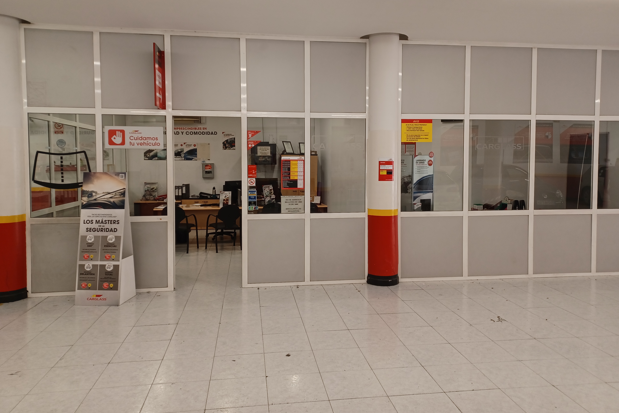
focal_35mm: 27
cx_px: 319
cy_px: 180
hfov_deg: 67.4
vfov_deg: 47.8
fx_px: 464
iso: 100
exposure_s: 1/50
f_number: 1.8
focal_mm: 4.6
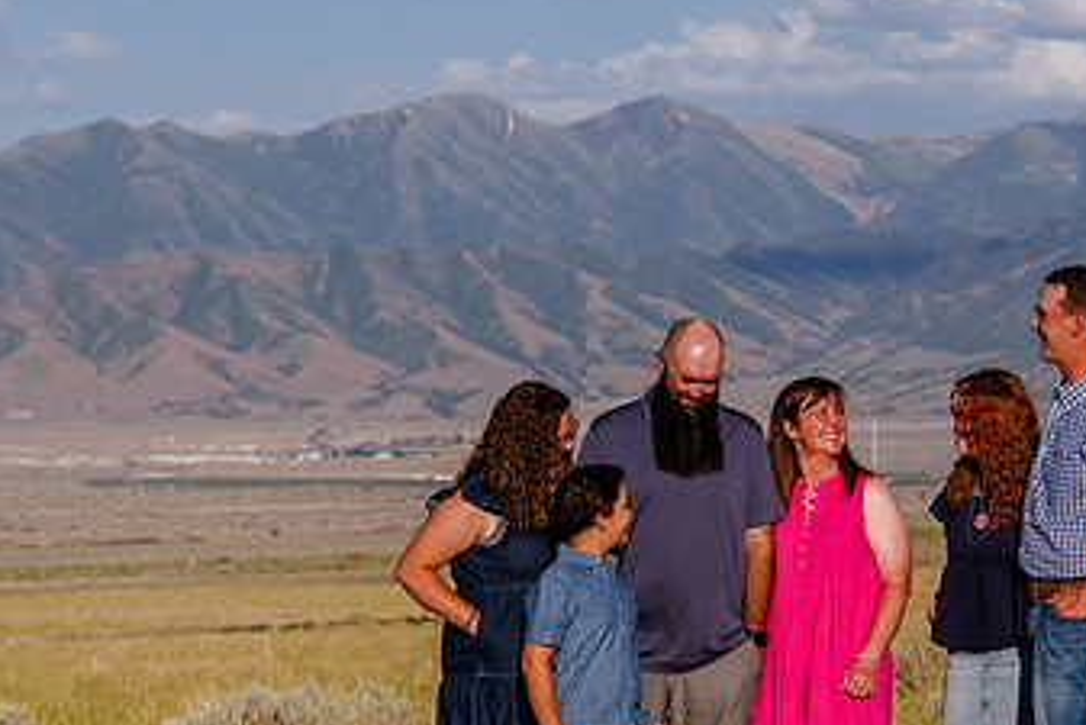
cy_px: 590
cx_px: 722
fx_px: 5794
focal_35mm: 192
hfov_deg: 10.7
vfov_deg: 7.1
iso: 200
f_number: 7.1
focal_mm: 105
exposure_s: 1/800
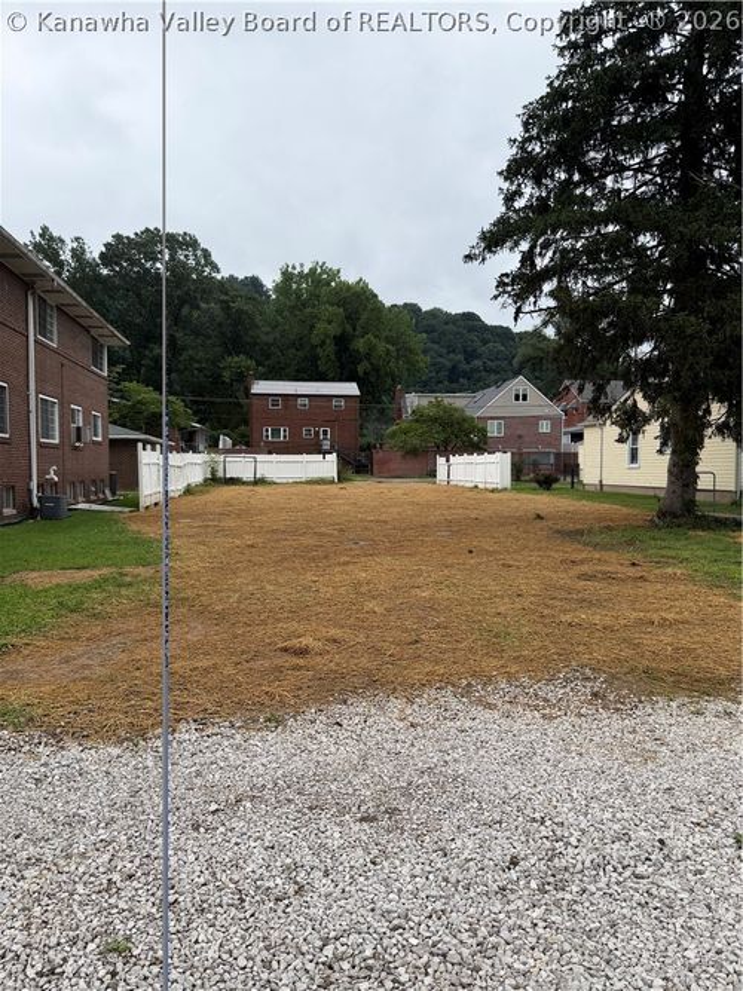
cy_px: 496
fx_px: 687
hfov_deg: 56.8
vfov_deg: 71.6
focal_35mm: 24
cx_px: 372
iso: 80
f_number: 1.78
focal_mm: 6.76
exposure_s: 1/1192
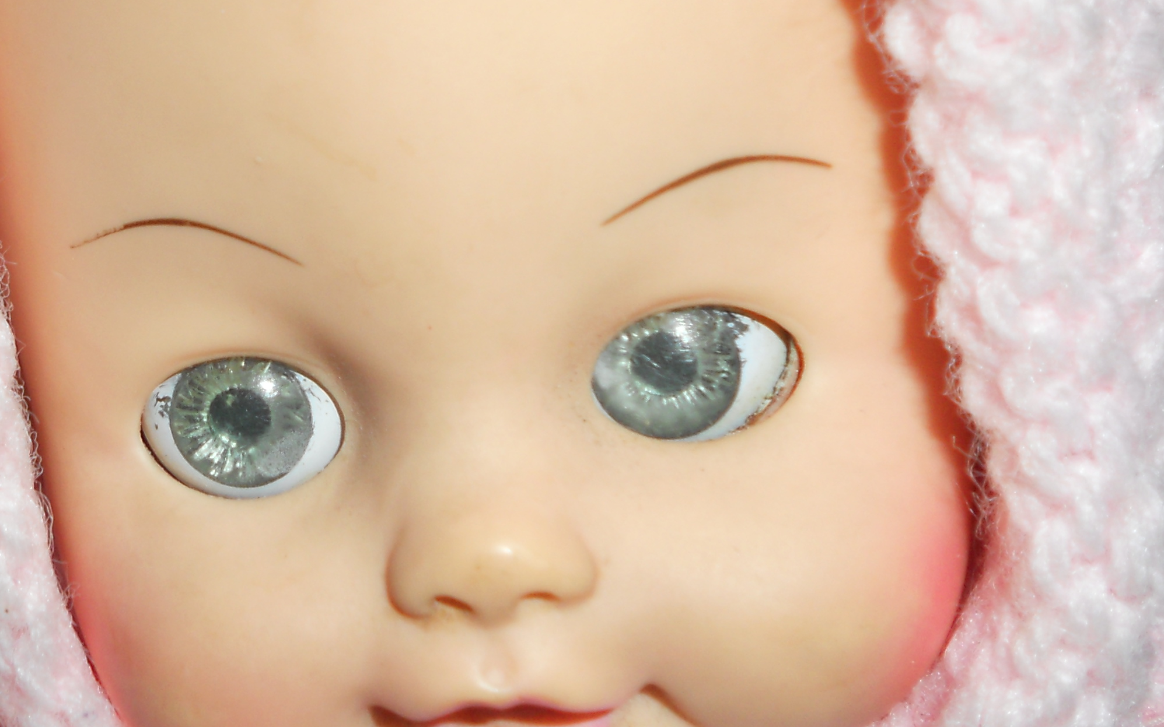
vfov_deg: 19.0
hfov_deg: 29.6
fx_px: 2157
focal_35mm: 68
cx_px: 251
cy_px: 177
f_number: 8.8
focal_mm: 5.8
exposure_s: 1/25
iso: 80
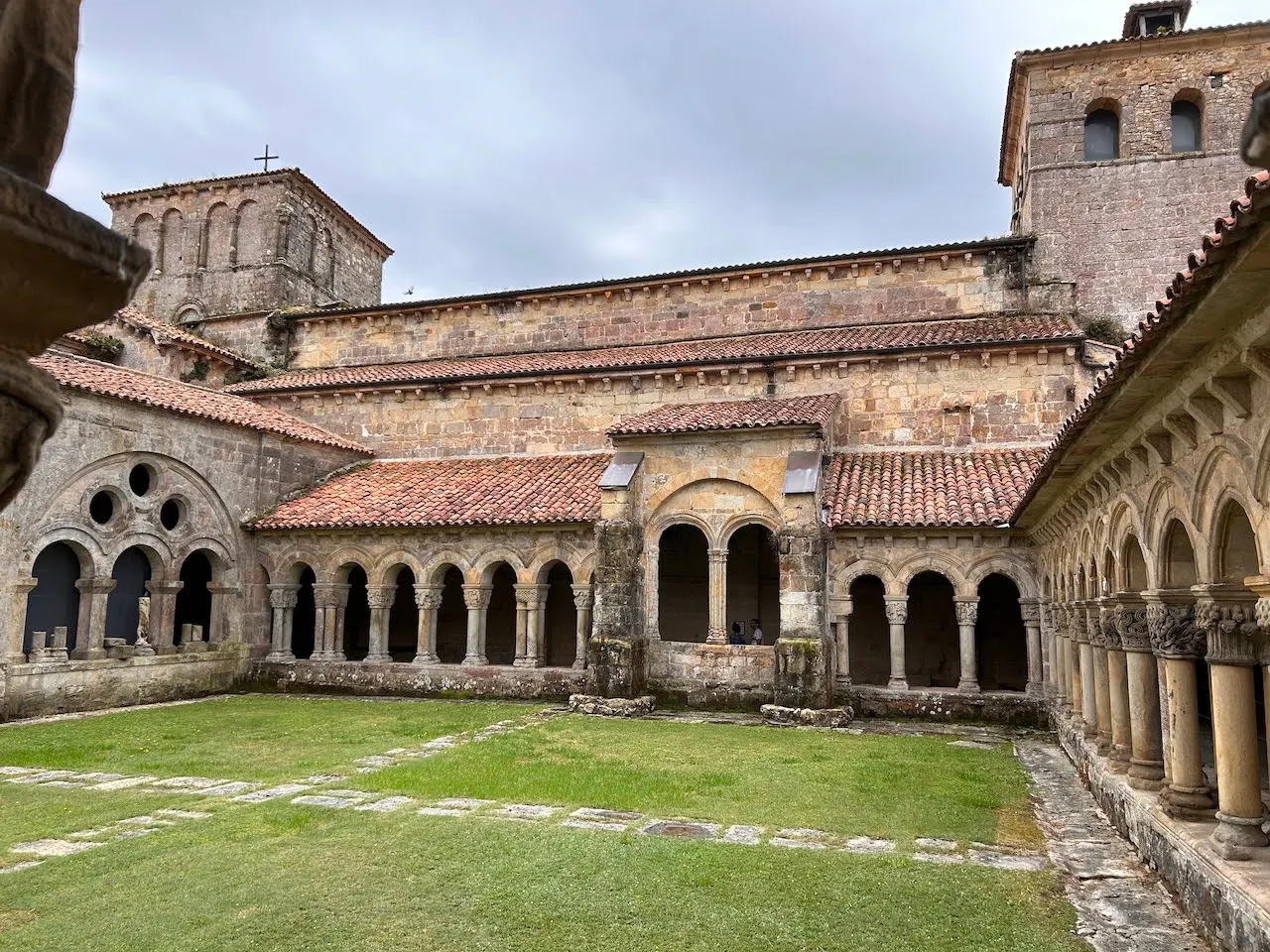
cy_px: 476
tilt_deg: +7.6
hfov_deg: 67.3
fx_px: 954
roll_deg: -0.8
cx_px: 635
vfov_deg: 53.1
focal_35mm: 26
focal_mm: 5.7
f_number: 1.5
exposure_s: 1/1724
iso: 50
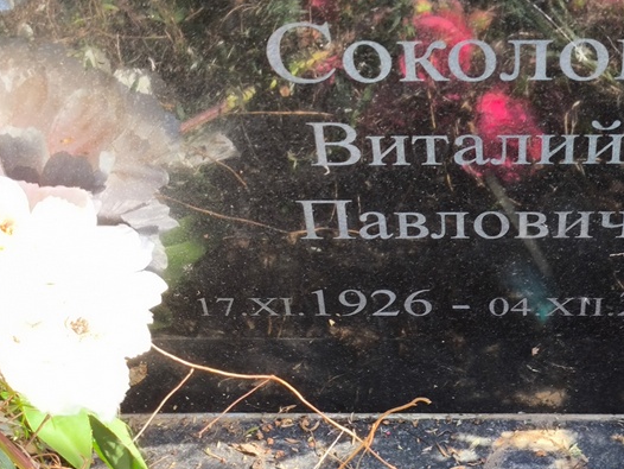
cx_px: 455
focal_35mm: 76
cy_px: 157
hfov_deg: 25.4
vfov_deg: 19.3
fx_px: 1371
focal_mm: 4.71
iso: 50
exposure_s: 1/136
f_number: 1.7
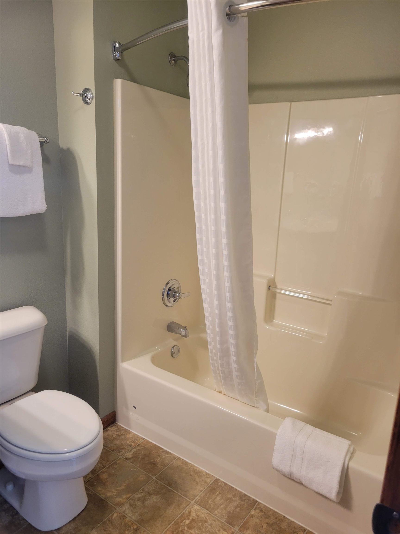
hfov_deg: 53.1
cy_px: 267
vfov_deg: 67.3
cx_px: 200
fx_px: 401
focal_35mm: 26
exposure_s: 1/40
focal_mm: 5.4
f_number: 1.8
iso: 160
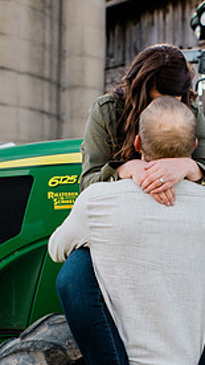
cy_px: 234
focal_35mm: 60
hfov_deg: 19.8
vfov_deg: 34.6
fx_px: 579
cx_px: 172
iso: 200
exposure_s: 1/640
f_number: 3.2
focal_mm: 35
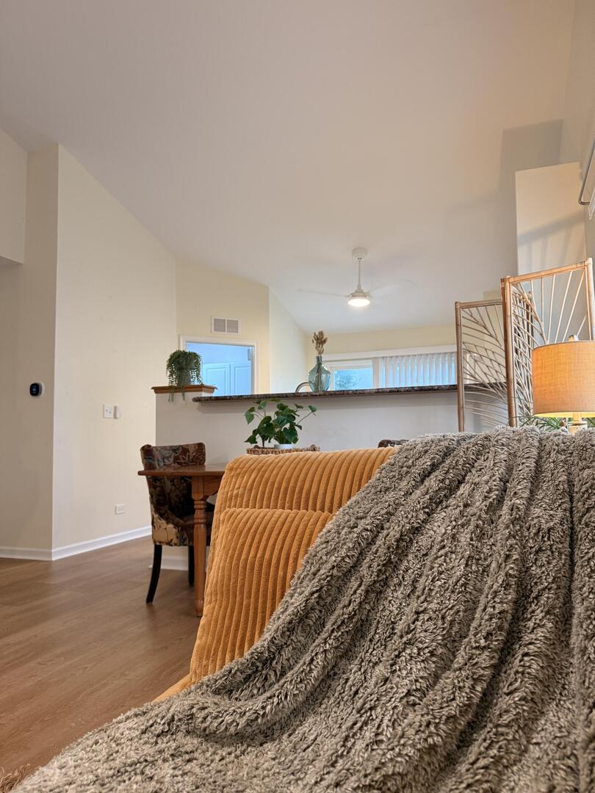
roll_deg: +0.3
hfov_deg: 56.8
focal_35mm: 24
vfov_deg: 71.6
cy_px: 396
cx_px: 298
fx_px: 550
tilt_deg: +4.7
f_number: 1.78
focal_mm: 6.76
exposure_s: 1/60
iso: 250
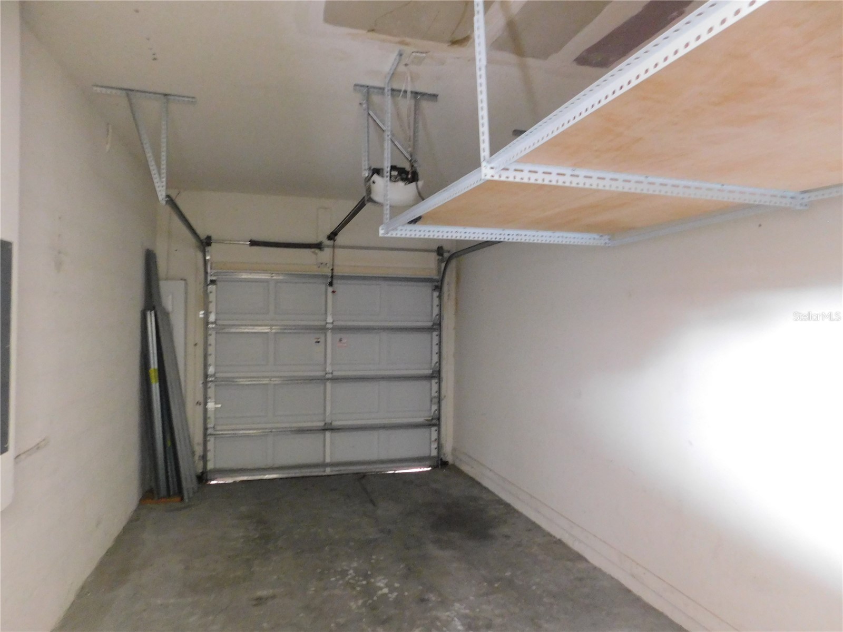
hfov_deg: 73.9
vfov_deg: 58.9
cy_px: 316
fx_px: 560
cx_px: 422
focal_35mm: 23
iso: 800
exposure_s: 1/2
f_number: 3
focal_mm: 4
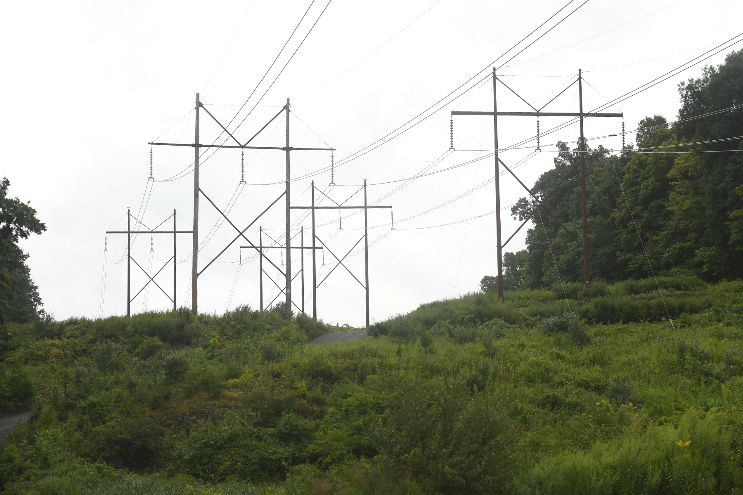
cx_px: 372
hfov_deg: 23.9
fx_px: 1754
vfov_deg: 16.1
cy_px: 248
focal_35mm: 85
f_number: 5.6
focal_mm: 85
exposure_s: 1/1000
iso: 200
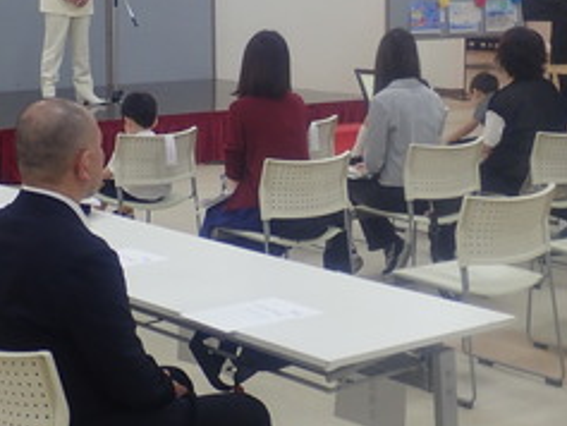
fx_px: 1426
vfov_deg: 16.9
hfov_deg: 22.5
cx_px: 227
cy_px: 132
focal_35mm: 87
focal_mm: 7.86
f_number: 2.9
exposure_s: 1/60
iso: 200
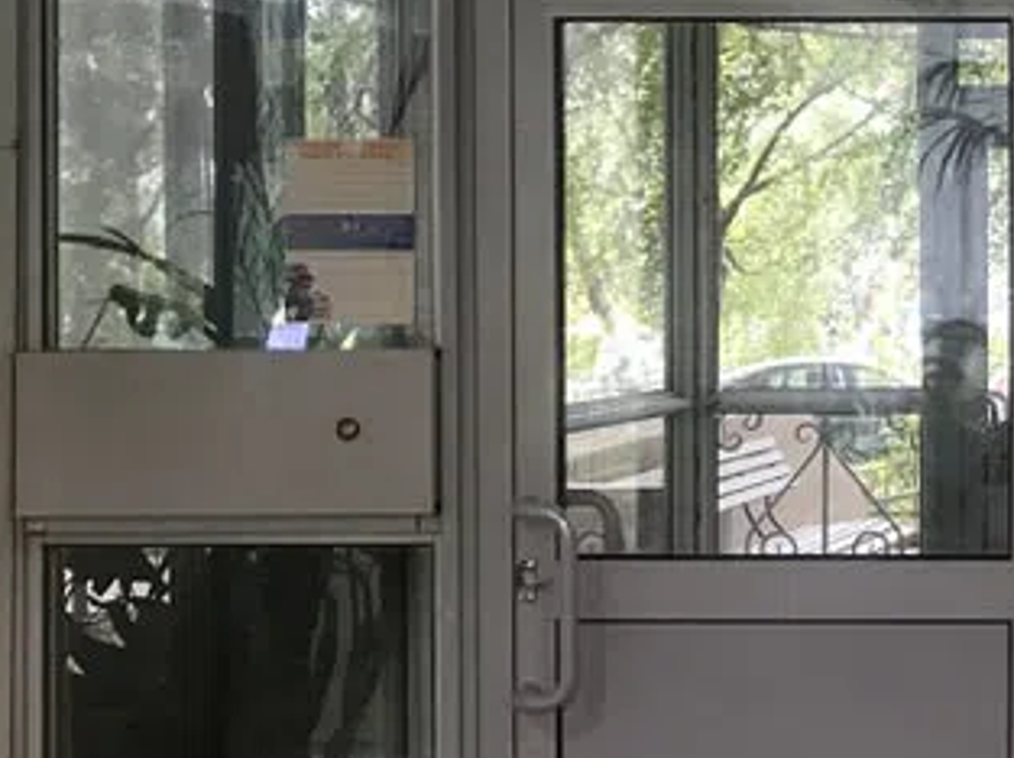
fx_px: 2516
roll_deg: +0.2
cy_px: 288
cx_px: 1370
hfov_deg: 20.5
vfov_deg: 17.1
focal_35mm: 86
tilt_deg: +0.4
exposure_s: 1/17
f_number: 1.8
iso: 50
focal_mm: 3.99
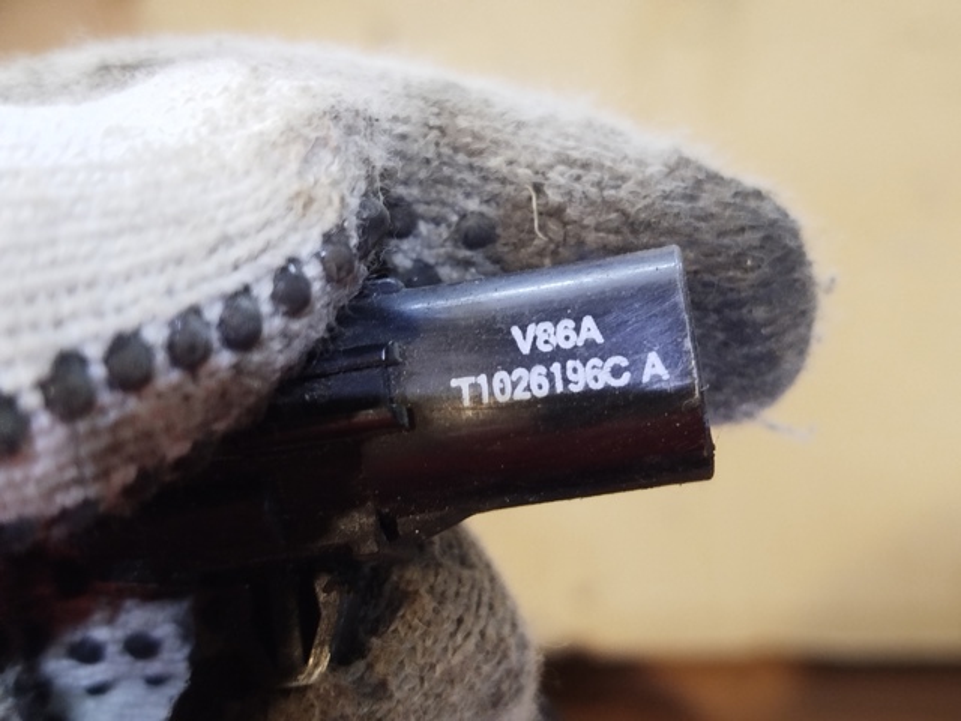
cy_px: 360
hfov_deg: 39.7
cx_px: 480
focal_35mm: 48
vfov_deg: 30.3
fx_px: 1333
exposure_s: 1/25
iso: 500
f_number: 1.7
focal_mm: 5.31
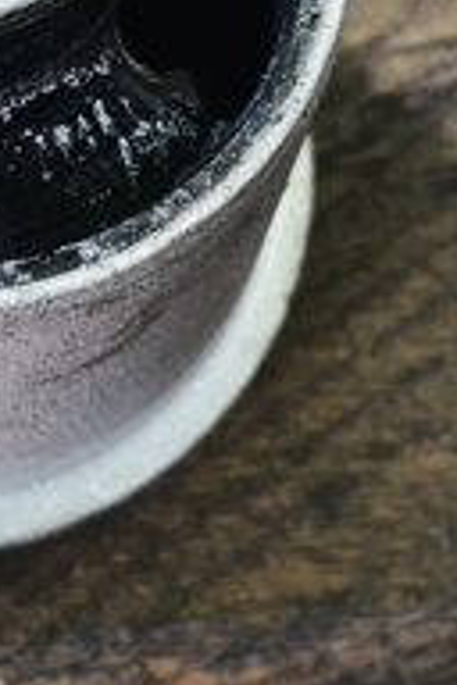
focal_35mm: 60
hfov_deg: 21.0
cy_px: 39
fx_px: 1142
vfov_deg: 31.5
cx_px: -98
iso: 640
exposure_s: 1/100
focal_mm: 6.14
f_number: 1.6
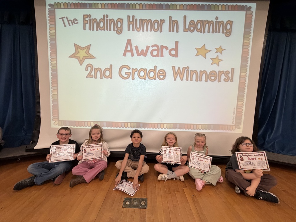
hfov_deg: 102.1
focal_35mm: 14
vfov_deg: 85.7
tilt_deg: -5.1
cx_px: 148
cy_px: 111
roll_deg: -1.8
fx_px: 120
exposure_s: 1/120
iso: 250
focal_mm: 2.22
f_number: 2.2
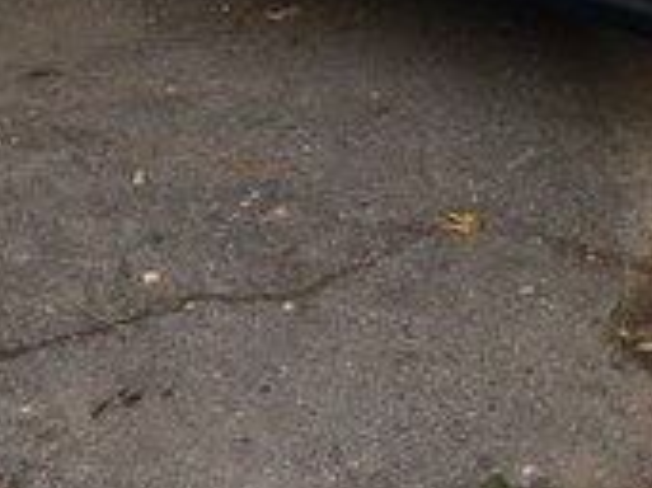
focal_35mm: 112
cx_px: 820
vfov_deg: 12.4
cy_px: -311
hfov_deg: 16.7
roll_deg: +0.6
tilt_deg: -13.9
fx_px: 2108
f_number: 2.2
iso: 32
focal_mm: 4.15
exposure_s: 1/302
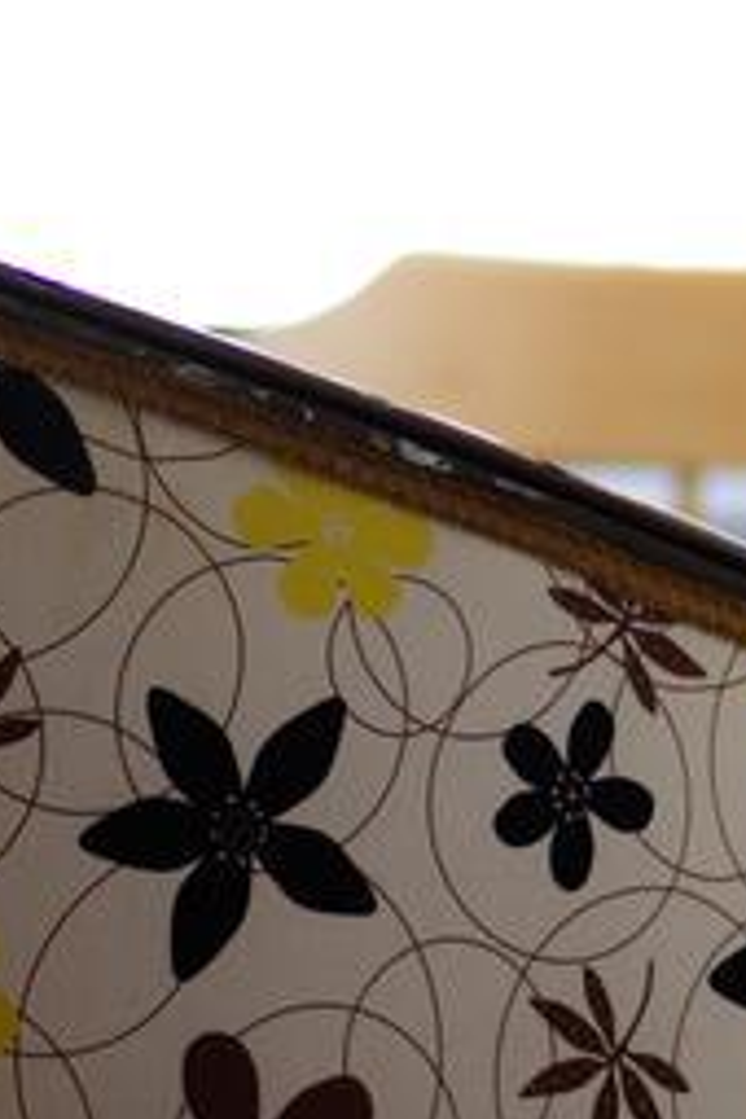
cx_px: 531
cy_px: 777
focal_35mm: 512
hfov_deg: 2.7
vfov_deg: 4.0
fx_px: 15913
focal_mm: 85
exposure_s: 1/100
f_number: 1.8
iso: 320
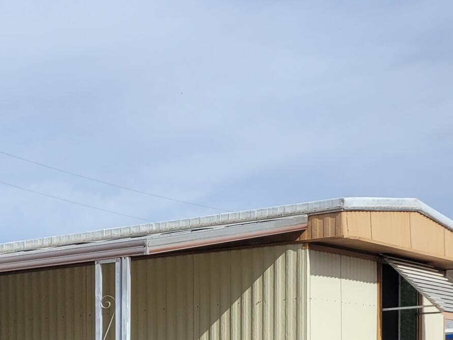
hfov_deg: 18.6
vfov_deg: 15.8
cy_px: 460
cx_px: -298
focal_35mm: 88
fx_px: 1152
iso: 40
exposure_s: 1/3427
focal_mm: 5.4
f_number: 1.8
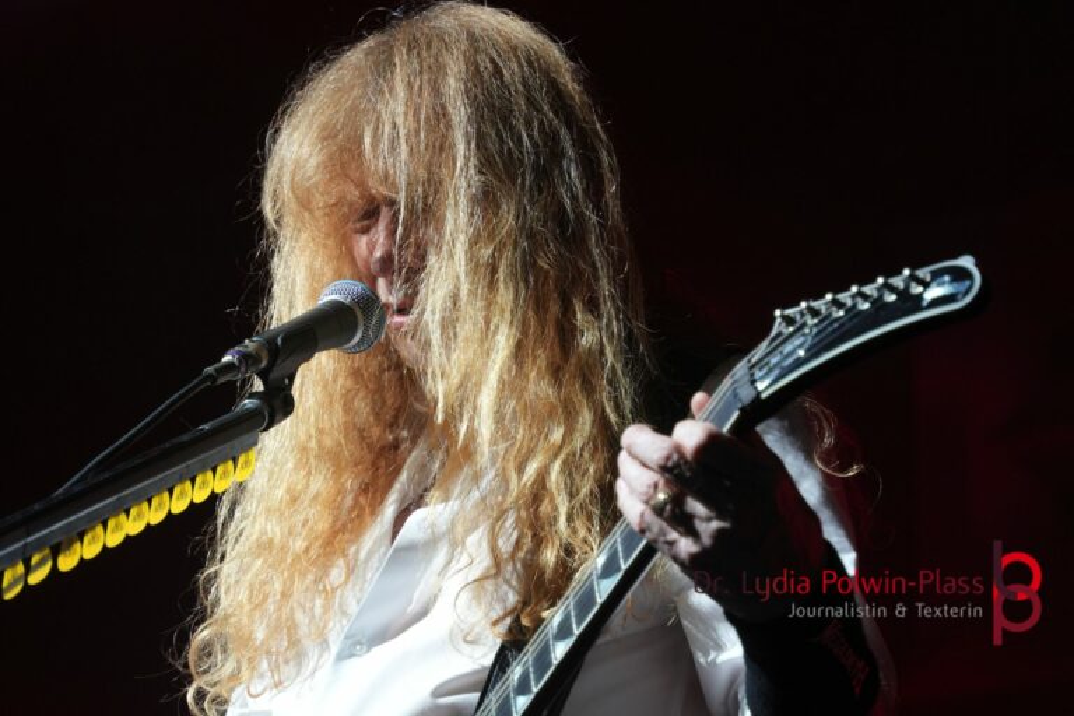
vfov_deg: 8.2
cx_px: 537
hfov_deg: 12.2
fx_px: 5012
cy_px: 358
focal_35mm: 168
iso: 1250
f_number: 5.6
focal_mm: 112
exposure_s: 1/200
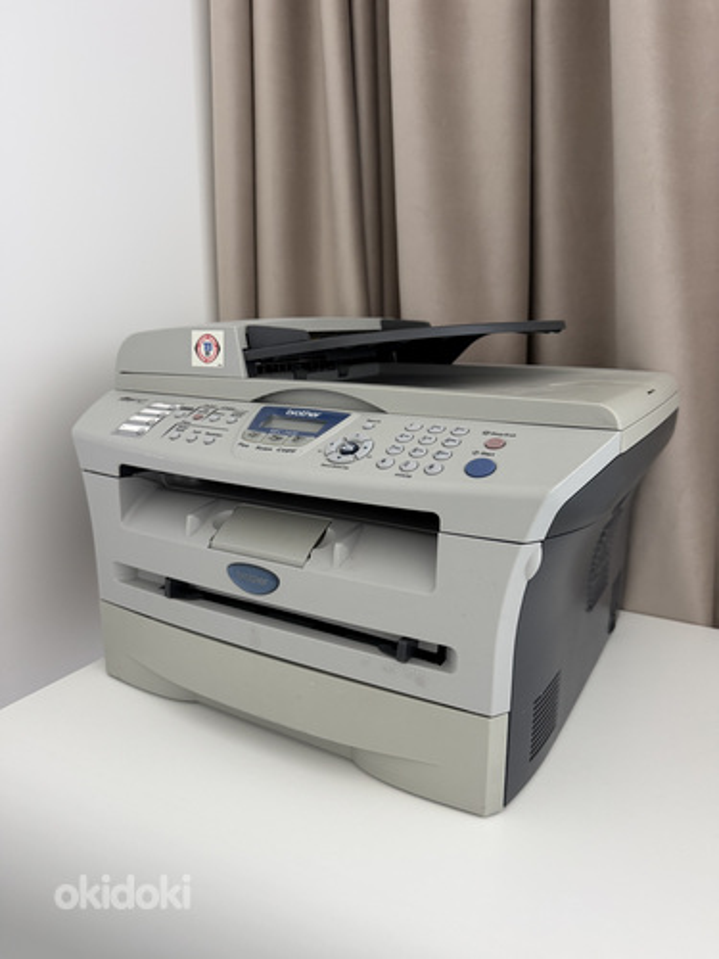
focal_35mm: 24
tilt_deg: -13.3
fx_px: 665
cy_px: 480
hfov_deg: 56.8
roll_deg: +1.2
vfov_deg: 71.6
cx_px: 360
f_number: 1.78
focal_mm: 6.76
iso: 200
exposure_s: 1/105
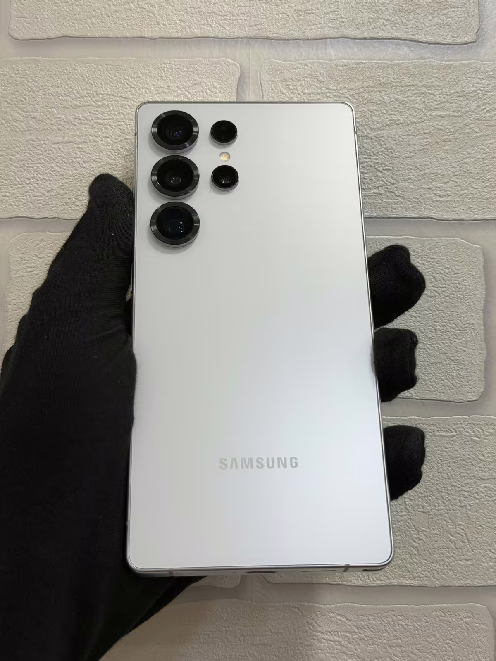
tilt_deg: +4.8
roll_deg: +0.4
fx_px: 917
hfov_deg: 30.3
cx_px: 248
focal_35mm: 48
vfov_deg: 39.7
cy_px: 330
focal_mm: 6.76
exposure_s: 1/121
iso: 50
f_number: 1.78
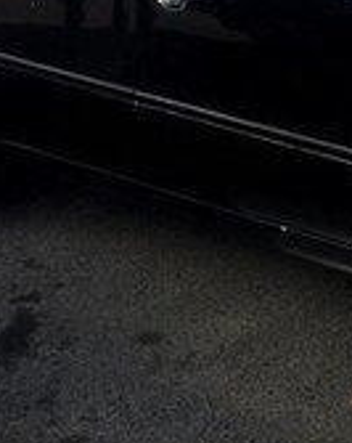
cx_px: 603
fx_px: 1463
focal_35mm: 112
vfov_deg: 16.6
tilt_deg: -10.2
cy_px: -70
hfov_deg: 12.7
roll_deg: -0.4
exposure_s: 1/1786
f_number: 2.2
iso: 32
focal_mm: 4.15
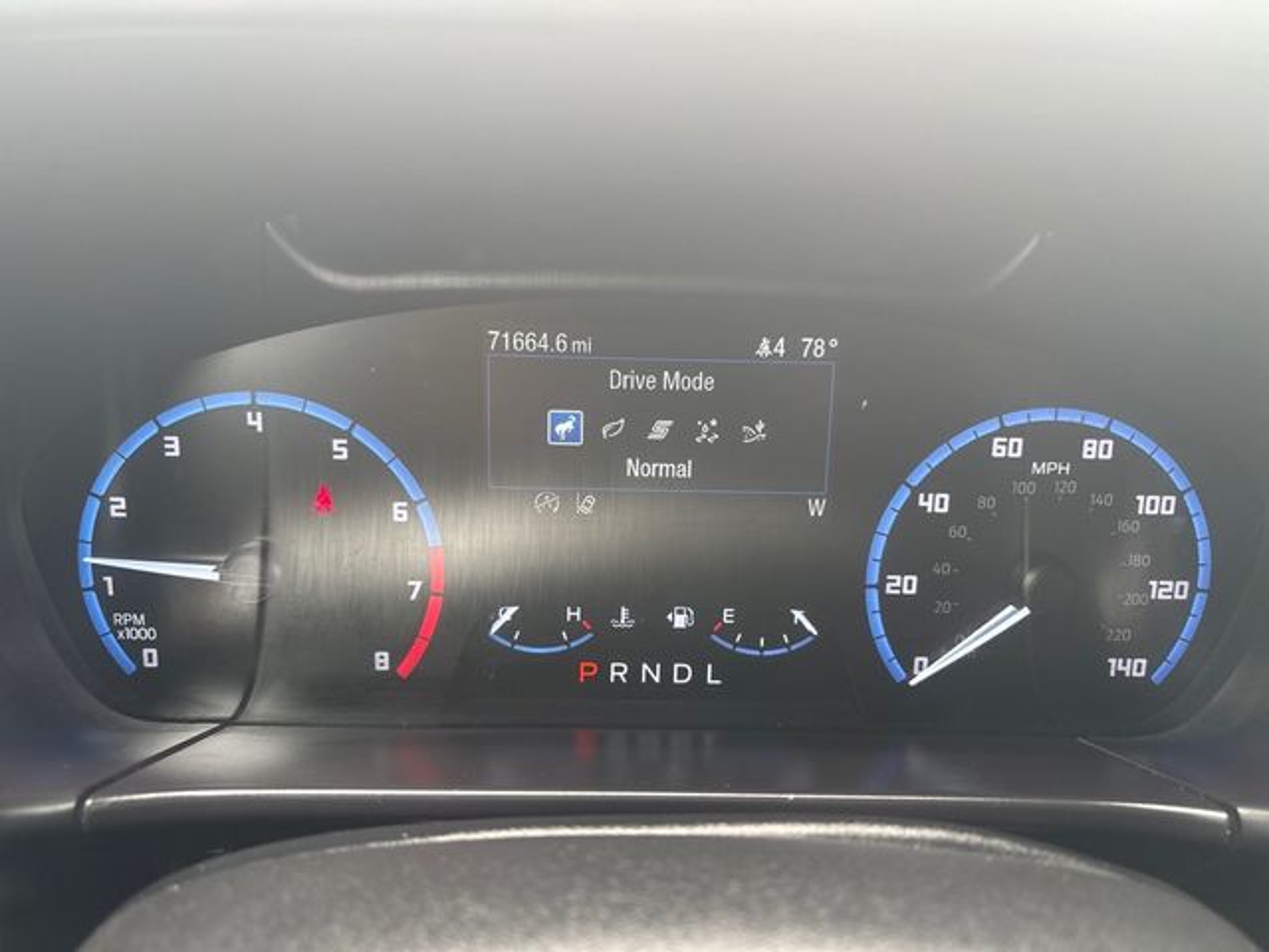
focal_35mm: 26
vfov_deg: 53.1
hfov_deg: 67.3
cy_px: 476
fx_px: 953
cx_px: 634
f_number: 1.6
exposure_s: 1/121
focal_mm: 5.96
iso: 50
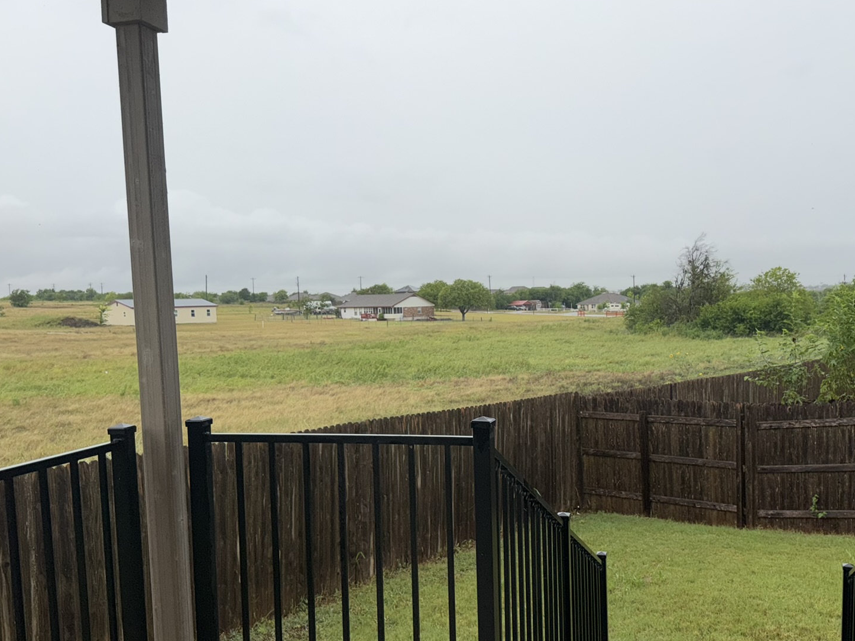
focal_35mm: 34
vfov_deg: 41.7
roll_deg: +1.5
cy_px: 361
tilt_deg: -4.7
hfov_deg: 53.8
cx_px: 489
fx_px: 840
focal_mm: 6.76
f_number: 1.78
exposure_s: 1/858
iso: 125
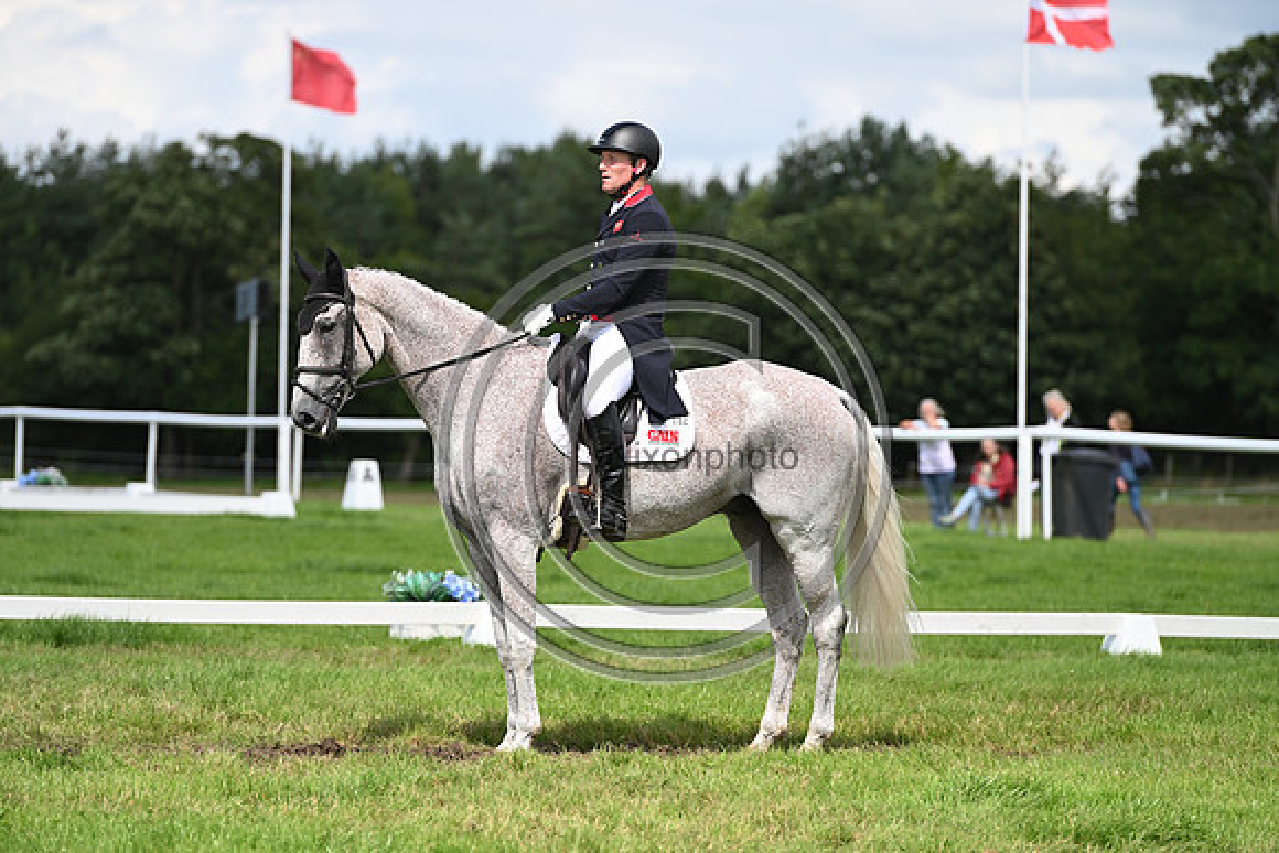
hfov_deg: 10.3
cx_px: 640
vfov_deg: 6.9
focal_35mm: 200
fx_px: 7107
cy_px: 426
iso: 160
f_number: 4
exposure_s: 1/1250
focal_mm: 200
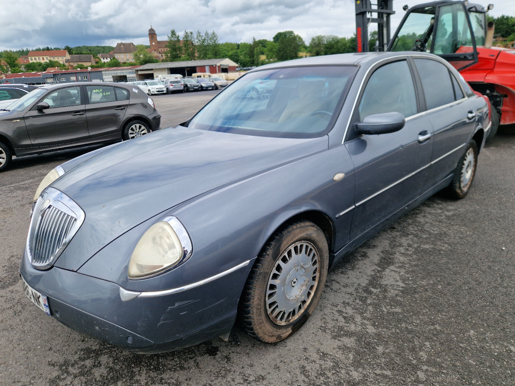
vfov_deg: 58.9
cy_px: 193
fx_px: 342
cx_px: 258
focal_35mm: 23
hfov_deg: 73.9
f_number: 1.8
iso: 50
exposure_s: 1/1111
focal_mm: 5.4
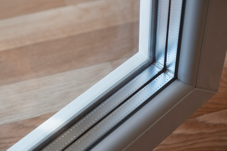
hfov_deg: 24.5
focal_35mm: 83
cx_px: 114
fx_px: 523
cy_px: 76
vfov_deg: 16.5
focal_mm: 55
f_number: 4.5
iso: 160
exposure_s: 1/250
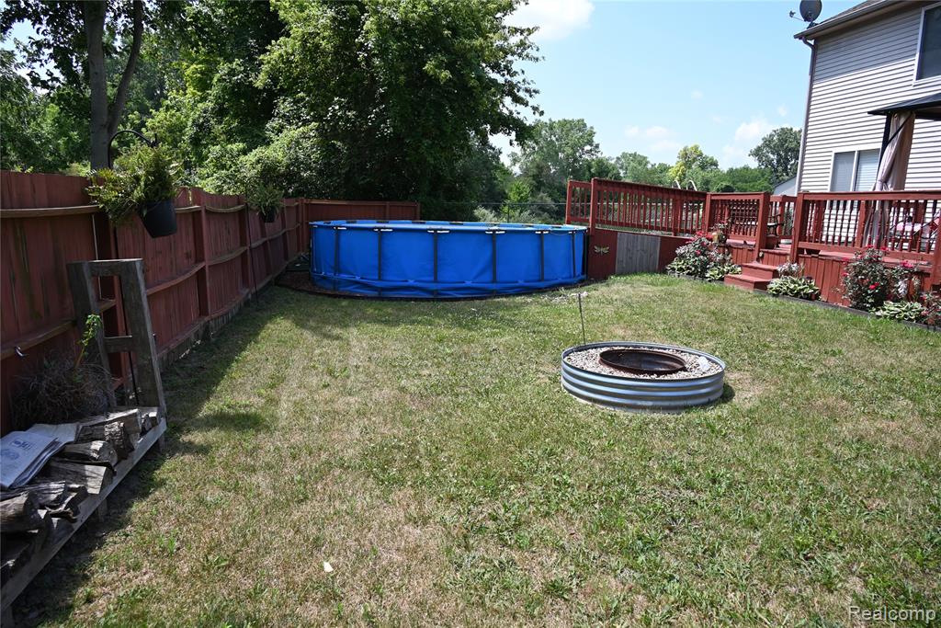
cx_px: 470
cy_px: 314
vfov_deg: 53.1
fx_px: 627
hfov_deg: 73.7
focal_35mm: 24
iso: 110
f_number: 5.6
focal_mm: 24
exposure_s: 1/250
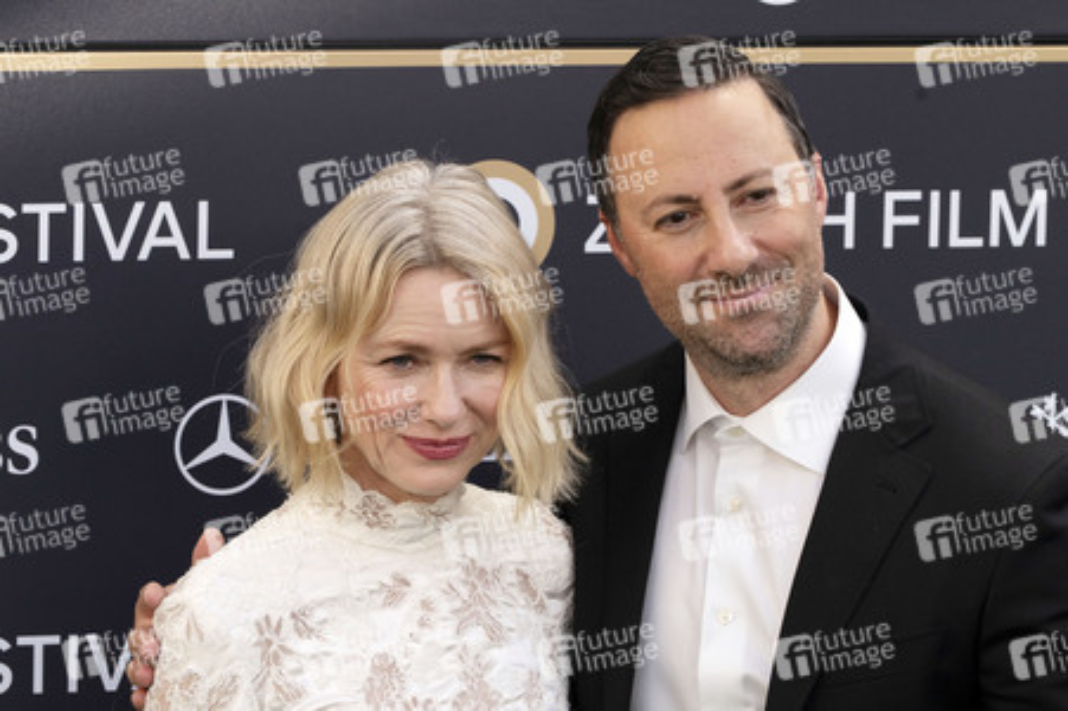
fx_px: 6815
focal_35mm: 230
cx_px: 485
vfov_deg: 6.0
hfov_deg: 9.0
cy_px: 329
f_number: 9
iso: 800
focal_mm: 200
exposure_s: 1/640
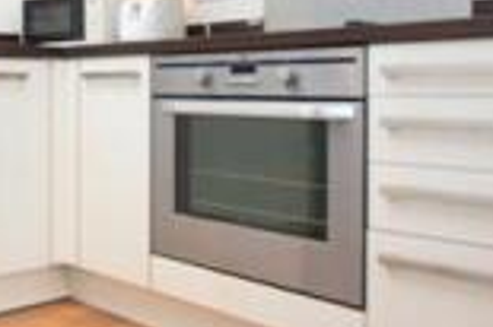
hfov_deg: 34.3
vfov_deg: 28.9
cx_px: -99
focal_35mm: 46
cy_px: 97
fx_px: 629
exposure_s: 1/60
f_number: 4
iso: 560
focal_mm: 10
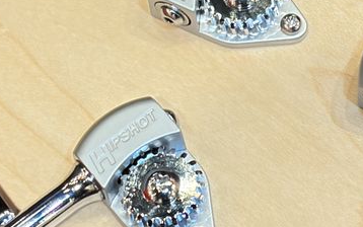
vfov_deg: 6.6
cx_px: 179
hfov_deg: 10.6
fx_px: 1950
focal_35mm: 197
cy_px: 2
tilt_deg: -63.6
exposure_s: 1/60
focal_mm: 5.96
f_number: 1.6
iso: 100
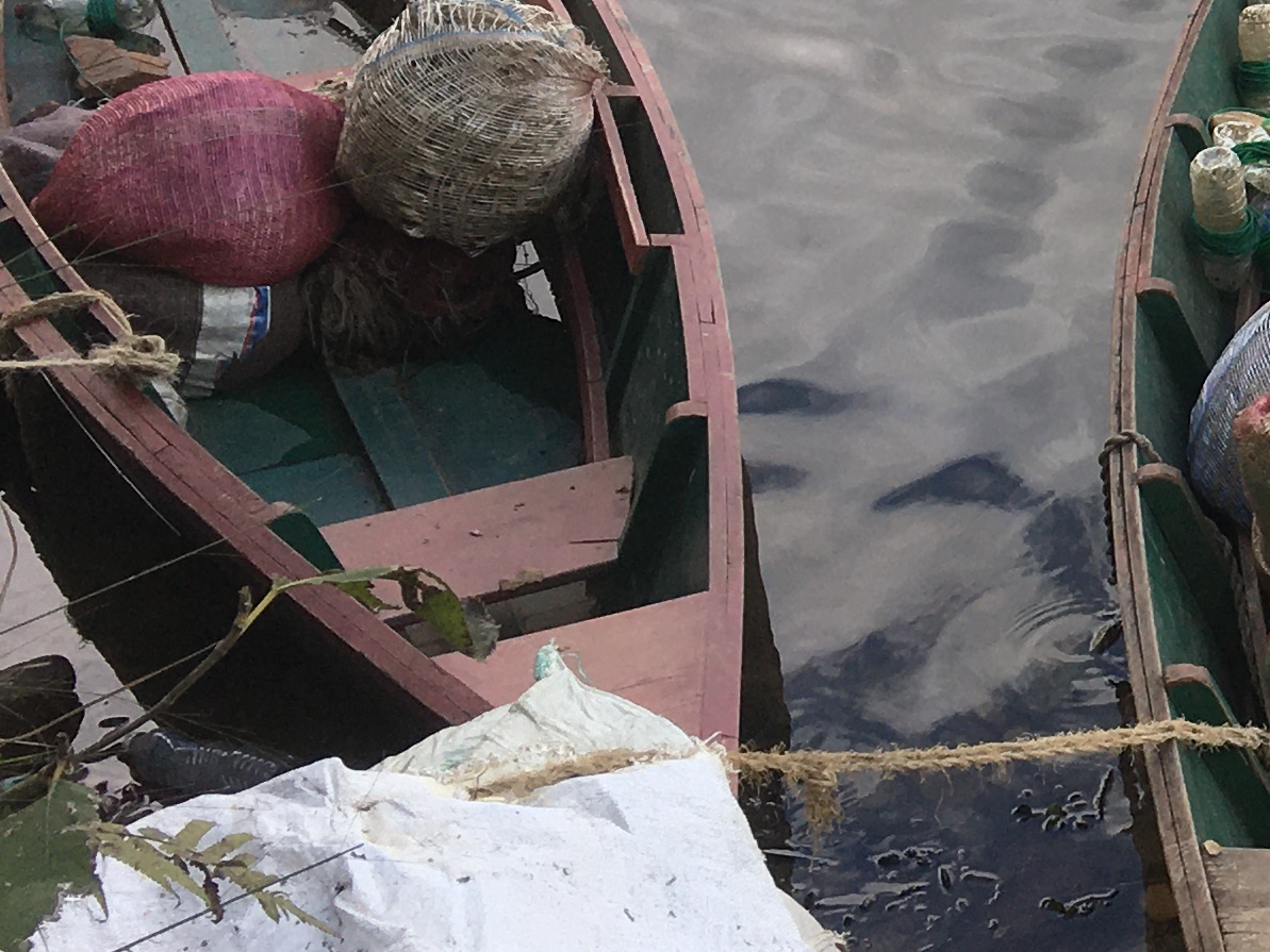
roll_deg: -1.6
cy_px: -131
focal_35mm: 98
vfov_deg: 14.7
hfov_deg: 17.6
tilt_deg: -26.1
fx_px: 3596
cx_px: 2003
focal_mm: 4.15
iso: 25
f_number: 2.2
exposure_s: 1/503
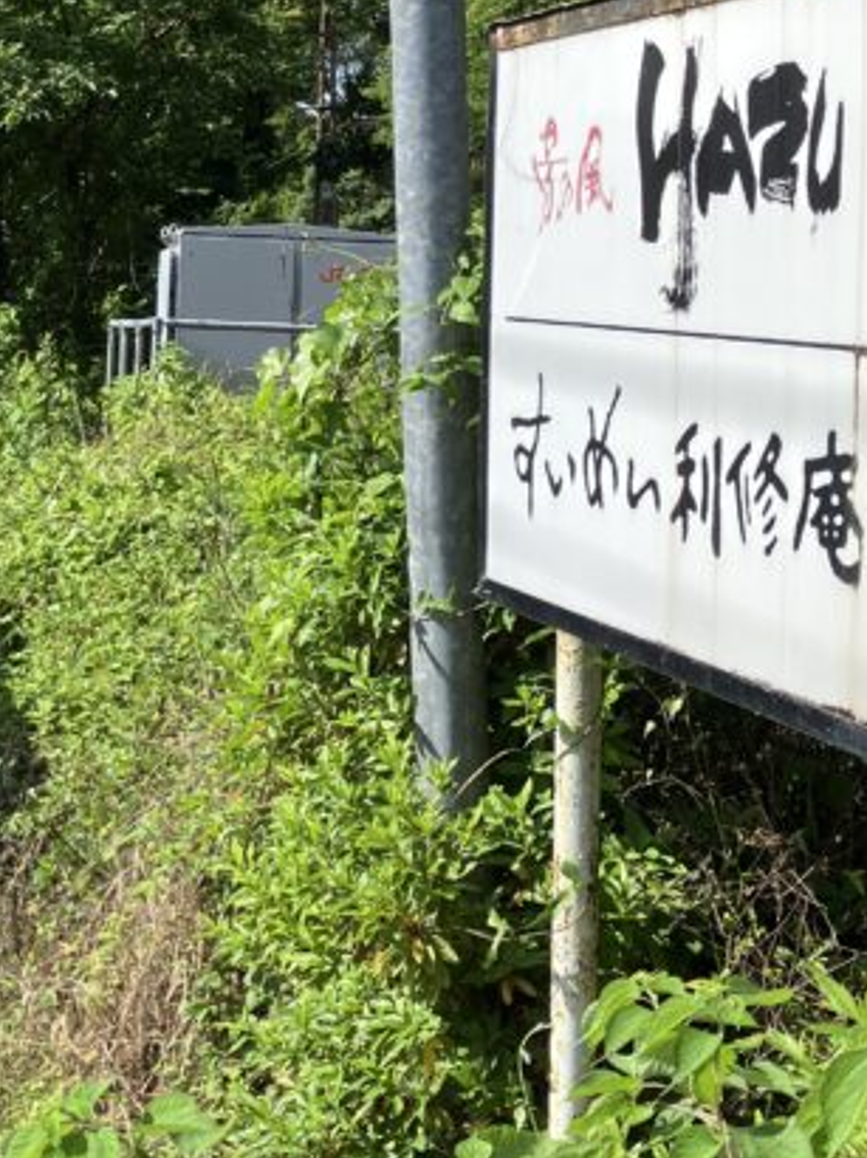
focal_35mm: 70
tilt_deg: -1.5
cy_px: 373
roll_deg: -2.4
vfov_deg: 27.6
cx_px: 153
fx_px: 2340
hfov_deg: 20.7
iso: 32
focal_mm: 3.99
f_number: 1.8
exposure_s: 1/2000
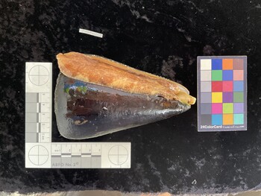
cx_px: 130
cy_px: 98
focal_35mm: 29
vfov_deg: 48.3
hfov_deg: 61.6
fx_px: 219
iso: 125
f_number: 1.8
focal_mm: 3
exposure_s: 1/60
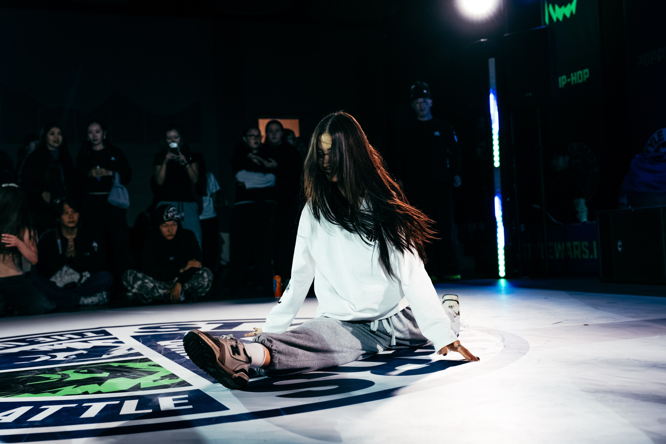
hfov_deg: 42.3
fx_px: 861
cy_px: 208
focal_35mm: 47
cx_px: 338
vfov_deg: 28.9
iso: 3200
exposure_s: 1/800
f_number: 2.8
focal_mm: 38
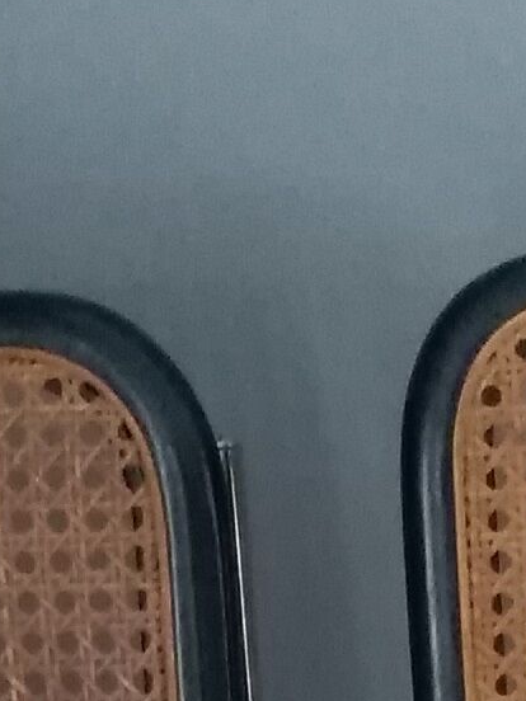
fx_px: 3971
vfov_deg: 9.3
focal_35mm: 196
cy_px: 1548
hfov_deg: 7.6
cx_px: 365
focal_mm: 3.54
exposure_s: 1/20
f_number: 2
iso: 732
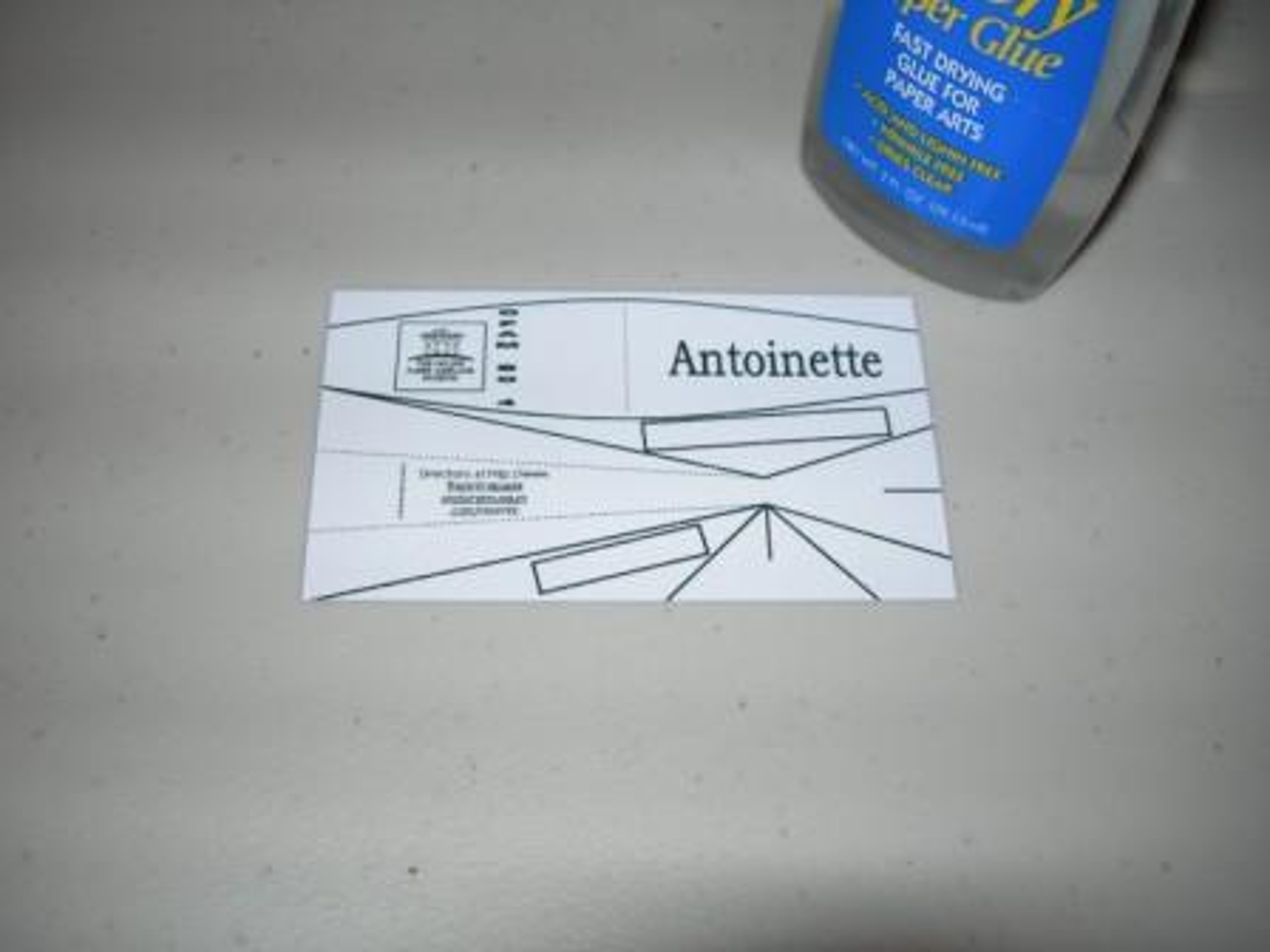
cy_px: 476
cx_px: 635
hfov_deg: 49.0
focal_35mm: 38
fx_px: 1394
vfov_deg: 37.7
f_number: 2.8
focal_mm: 7.8
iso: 50
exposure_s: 1/60.1
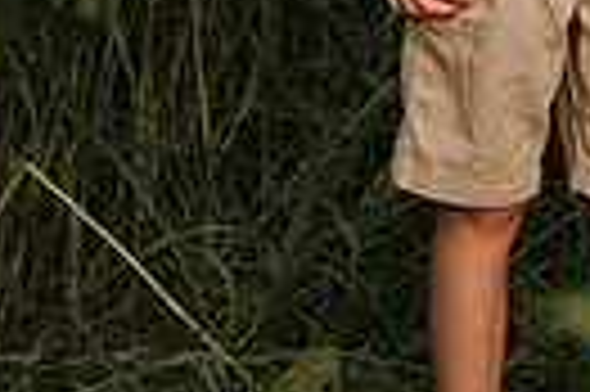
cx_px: 536
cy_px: -356
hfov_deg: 6.7
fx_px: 5058
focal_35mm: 309
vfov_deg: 4.4
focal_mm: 90
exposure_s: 1/400
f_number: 2.8
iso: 100
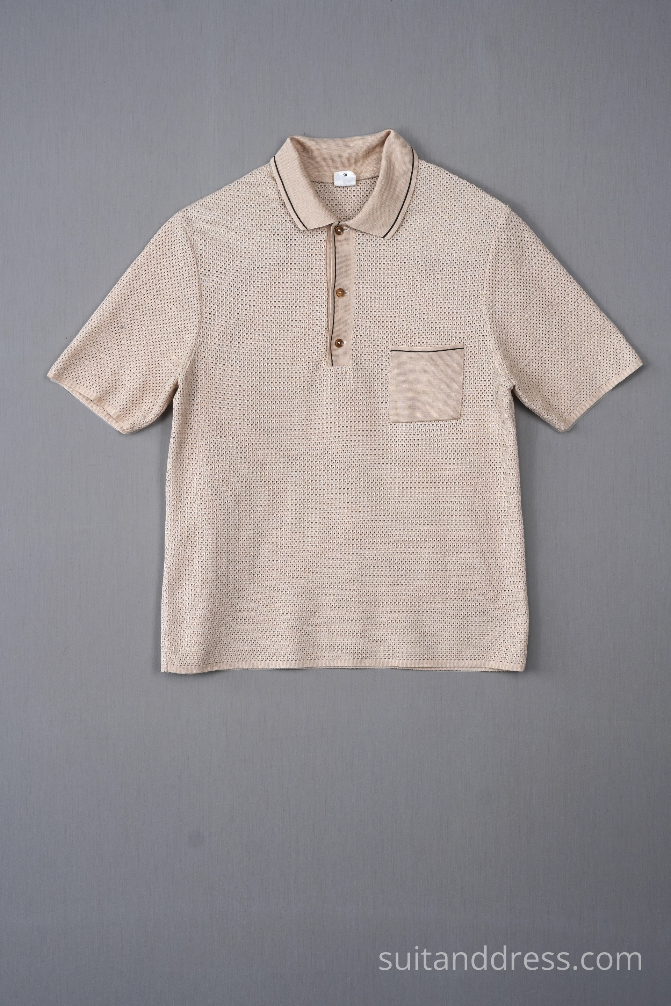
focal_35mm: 45
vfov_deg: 43.6
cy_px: 503
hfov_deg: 29.9
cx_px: 336
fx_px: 1258
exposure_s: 1/80
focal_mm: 30
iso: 320
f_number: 9
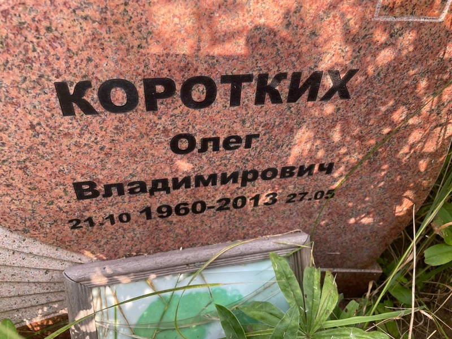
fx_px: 339
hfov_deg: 67.3
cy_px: 170
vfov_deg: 53.1
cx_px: 226
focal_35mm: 26
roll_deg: -3.9
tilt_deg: -43.0
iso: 32
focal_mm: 4.2
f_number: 1.6
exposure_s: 1/191
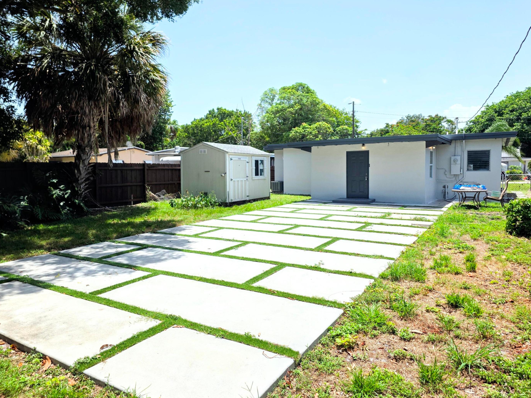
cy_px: 194
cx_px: 269
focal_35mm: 24
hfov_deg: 71.6
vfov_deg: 56.8
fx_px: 368
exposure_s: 1/6355
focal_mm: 6.3
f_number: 1.7
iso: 80
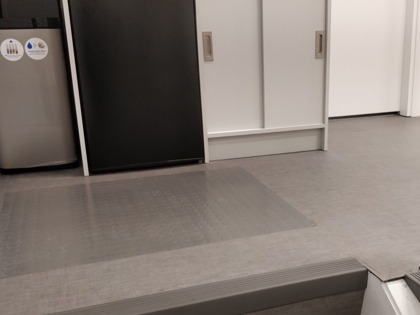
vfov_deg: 38.5
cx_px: 277
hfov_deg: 49.3
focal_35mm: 37
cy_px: 188
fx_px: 449
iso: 400
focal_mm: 4.1
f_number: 1.7
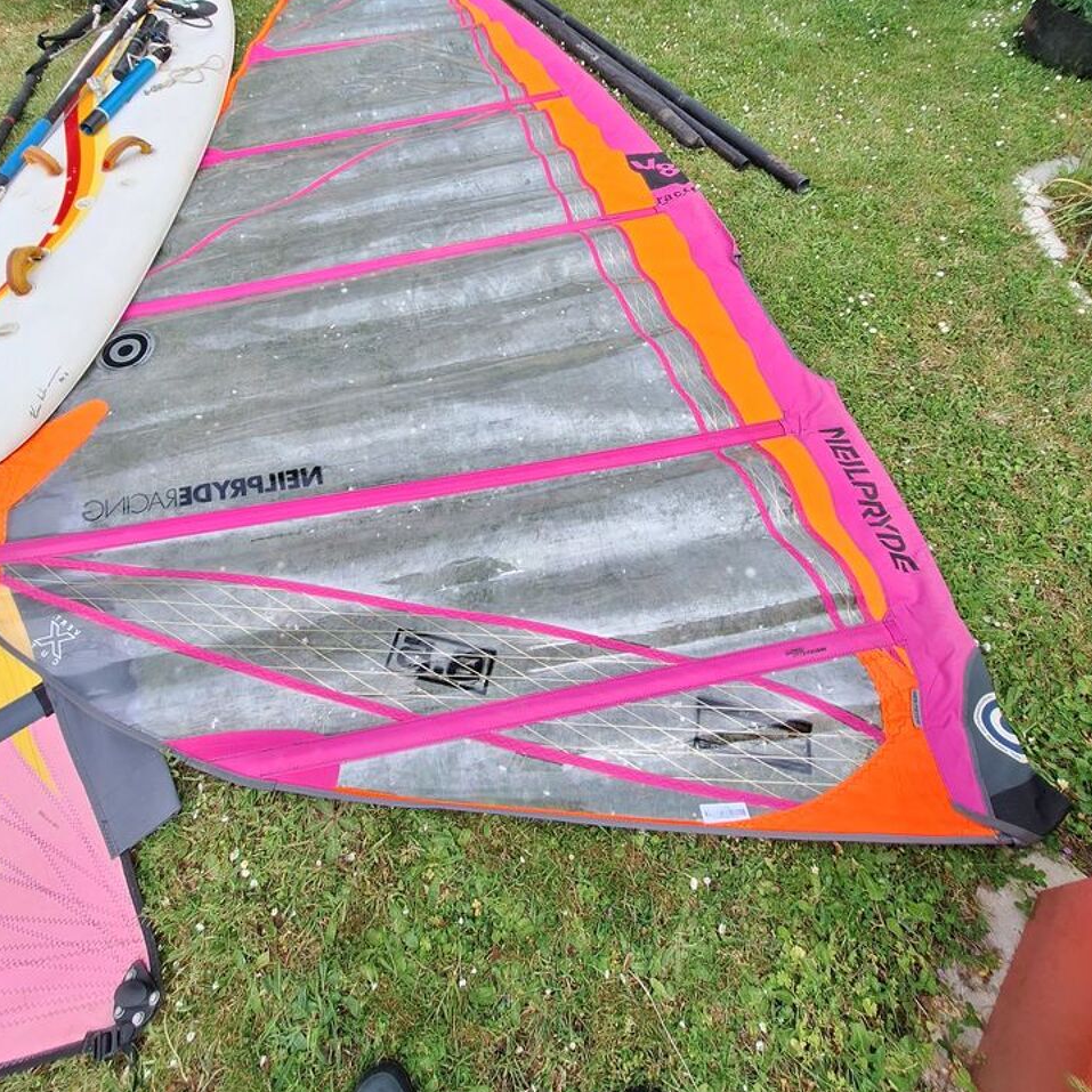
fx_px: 571
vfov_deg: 85.1
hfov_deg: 87.4
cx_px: 529
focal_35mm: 16
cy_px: 386
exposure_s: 1/1224
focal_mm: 1.74
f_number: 2.2
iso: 40
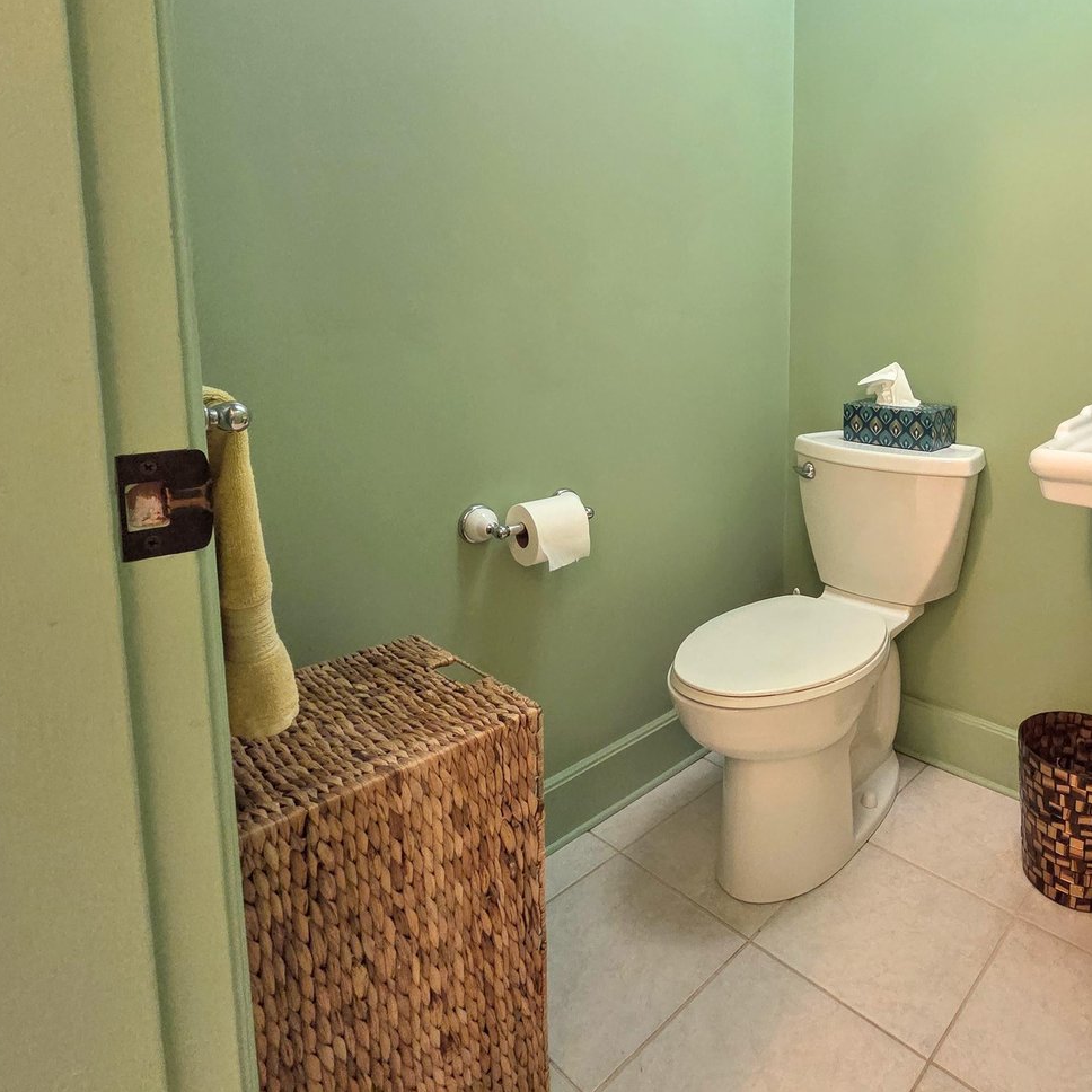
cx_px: 789
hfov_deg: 73.4
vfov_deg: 76.5
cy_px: 417
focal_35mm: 19
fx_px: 678
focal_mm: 2.2
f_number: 2.2
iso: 800
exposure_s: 1/60
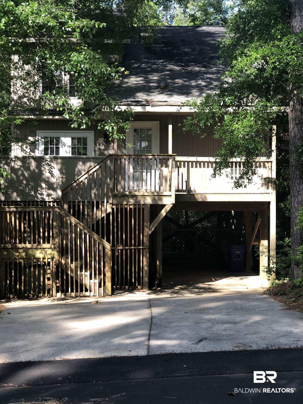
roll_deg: -0.9
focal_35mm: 57
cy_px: 202
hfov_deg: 25.7
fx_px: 665
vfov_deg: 33.8
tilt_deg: -0.9
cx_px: 152
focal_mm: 6.6
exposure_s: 1/120
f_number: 2.8
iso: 25
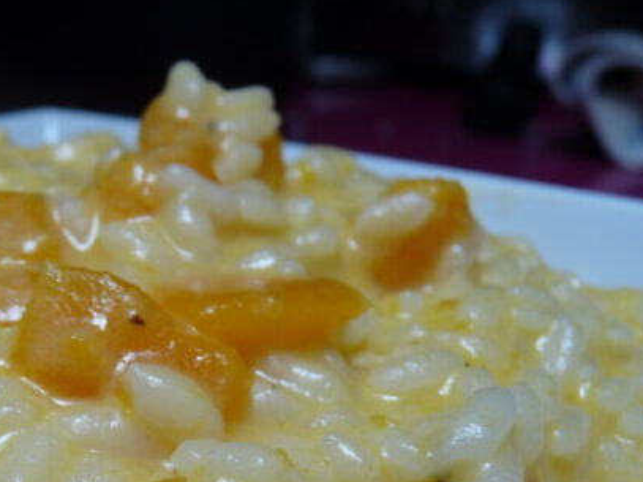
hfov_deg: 35.8
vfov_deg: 27.4
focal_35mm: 51
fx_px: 947
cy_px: 449
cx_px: 96
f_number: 2.8
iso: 125
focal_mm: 4.8
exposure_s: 1/30
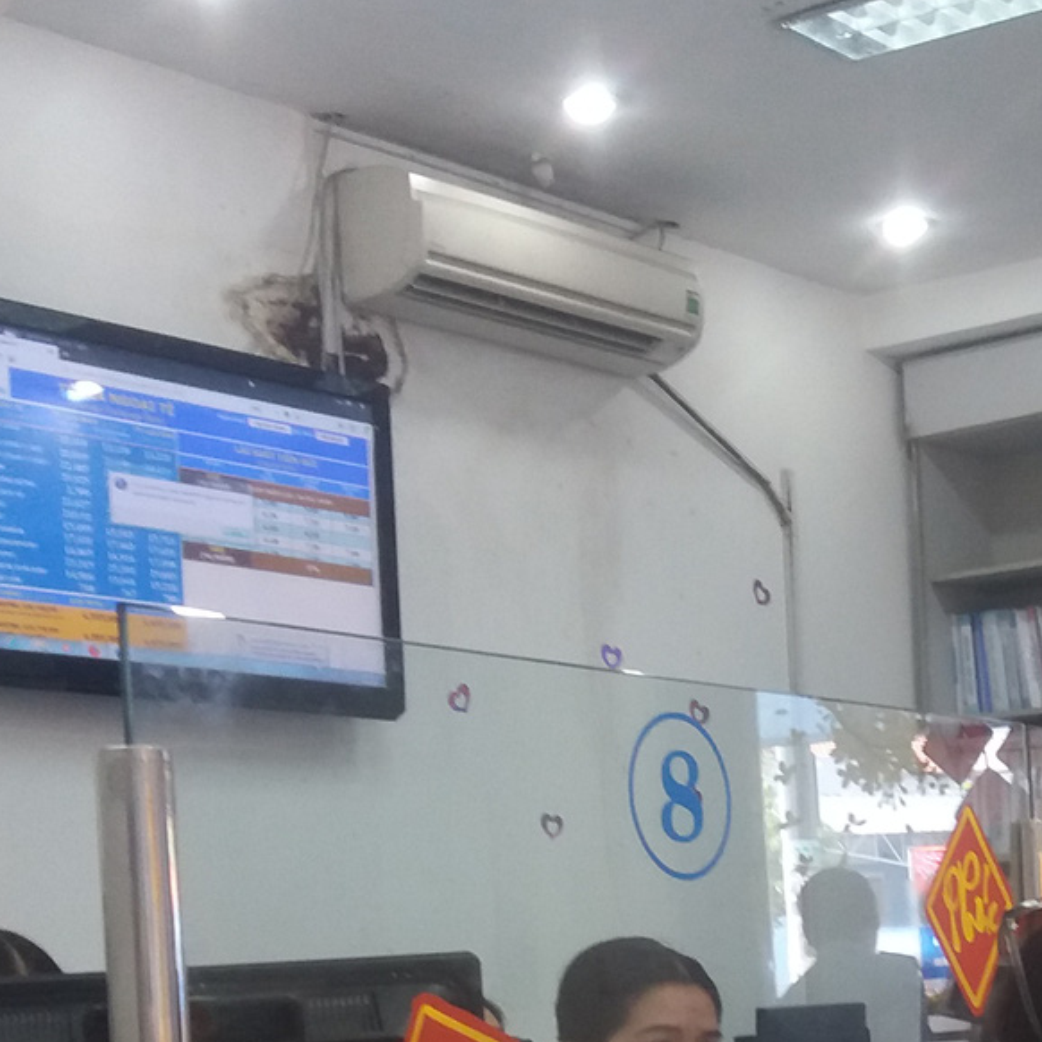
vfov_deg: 19.8
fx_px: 2895
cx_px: 875
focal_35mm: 85
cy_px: 1035
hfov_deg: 20.1
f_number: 1.9
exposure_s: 1/33
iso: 100
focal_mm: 3.7
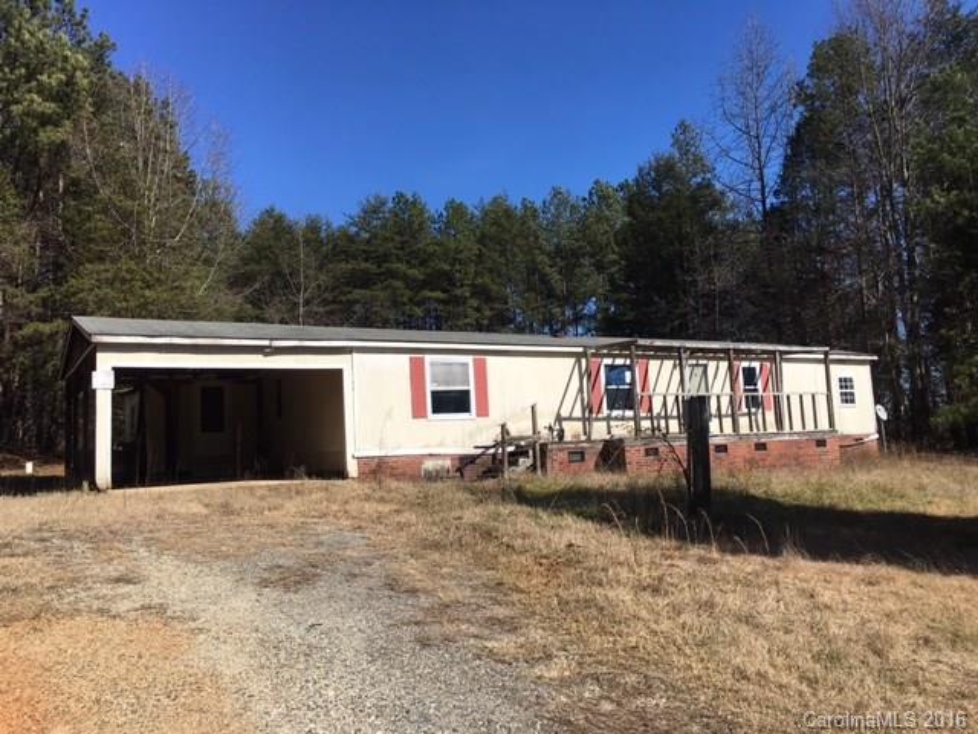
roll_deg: +2.2
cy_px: 367
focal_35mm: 29
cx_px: 489
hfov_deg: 61.7
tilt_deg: +6.3
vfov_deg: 48.2
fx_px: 819
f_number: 2.2
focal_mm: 4.15
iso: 25
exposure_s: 1/2198
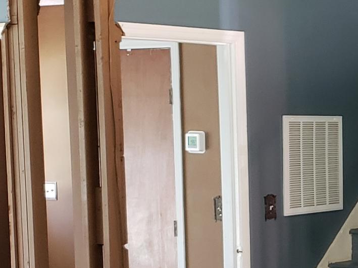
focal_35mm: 110
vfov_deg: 13.4
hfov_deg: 16.9
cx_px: 458
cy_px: 204
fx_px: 1138
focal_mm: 4.3
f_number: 1.5
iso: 250
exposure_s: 1/30
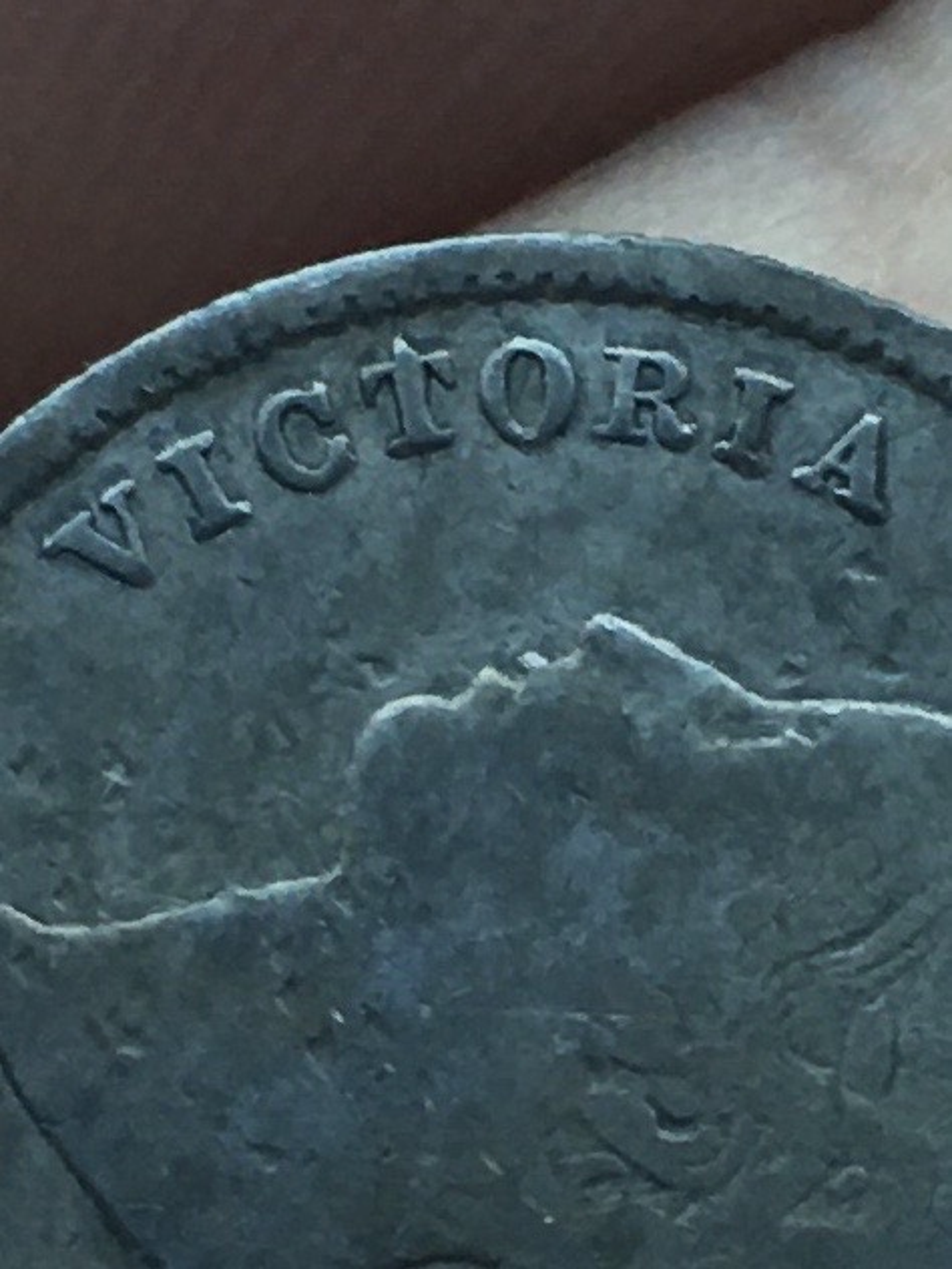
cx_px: 476
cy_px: 634
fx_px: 1063
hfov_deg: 48.2
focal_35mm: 29
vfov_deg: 61.7
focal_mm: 4.15
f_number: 2.2
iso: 25
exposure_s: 1/30
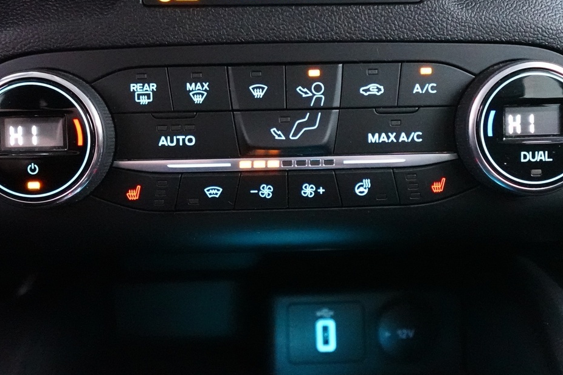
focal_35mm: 35
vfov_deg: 37.7
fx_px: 547
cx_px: 288
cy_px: 147
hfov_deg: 54.4
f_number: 2
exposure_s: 1/30
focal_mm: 7.6
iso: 6400
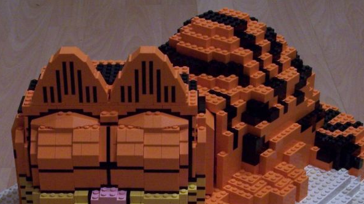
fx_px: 926
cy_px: 235
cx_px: 159
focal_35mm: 96
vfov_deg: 12.3
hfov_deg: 22.2
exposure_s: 1/8
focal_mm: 8.5
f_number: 3
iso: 140
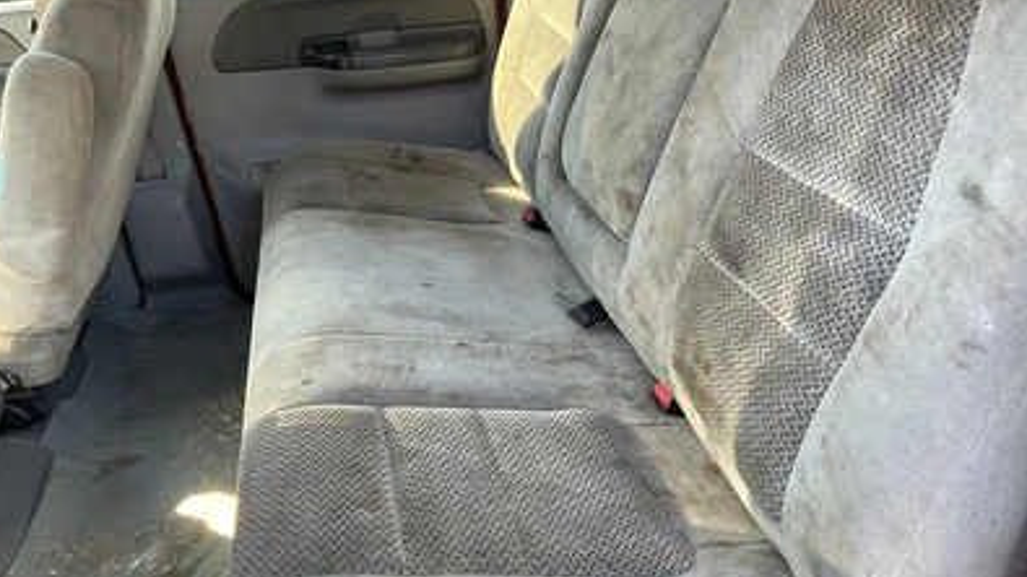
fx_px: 871
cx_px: 510
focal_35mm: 32
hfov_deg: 61.0
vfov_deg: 36.4
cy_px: 361
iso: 64
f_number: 1.8
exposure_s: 1/82
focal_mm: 3
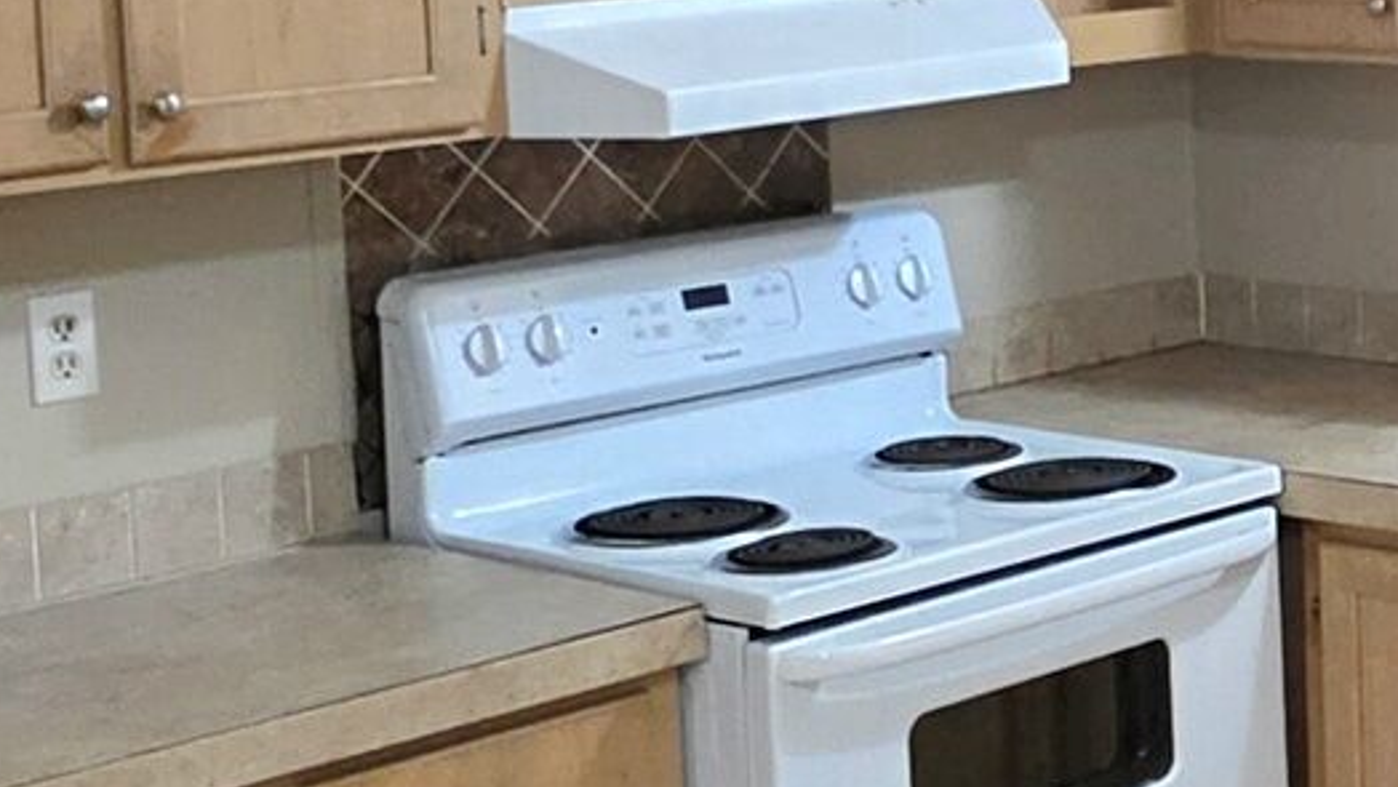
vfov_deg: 14.4
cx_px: 1793
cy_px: 27
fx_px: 3077
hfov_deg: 22.9
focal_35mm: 83
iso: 500
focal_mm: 2.2
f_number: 1.9
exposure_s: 1/60.2
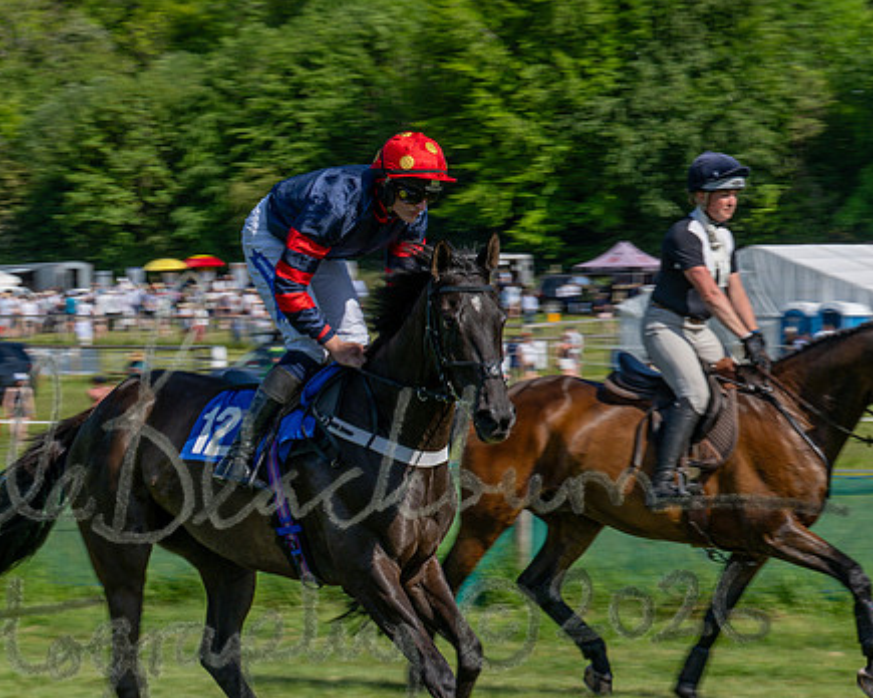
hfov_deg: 12.6
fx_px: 3953
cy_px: 411
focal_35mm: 153
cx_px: 318
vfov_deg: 10.1
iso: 160
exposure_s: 1/160
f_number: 14
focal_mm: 70
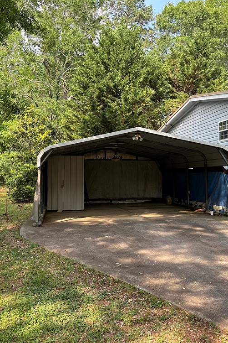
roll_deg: -1.3
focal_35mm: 34
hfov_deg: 38.8
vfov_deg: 55.8
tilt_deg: +1.7
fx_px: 323
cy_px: 169
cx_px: 101
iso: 80
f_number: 1.78
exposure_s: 1/484
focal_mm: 6.86
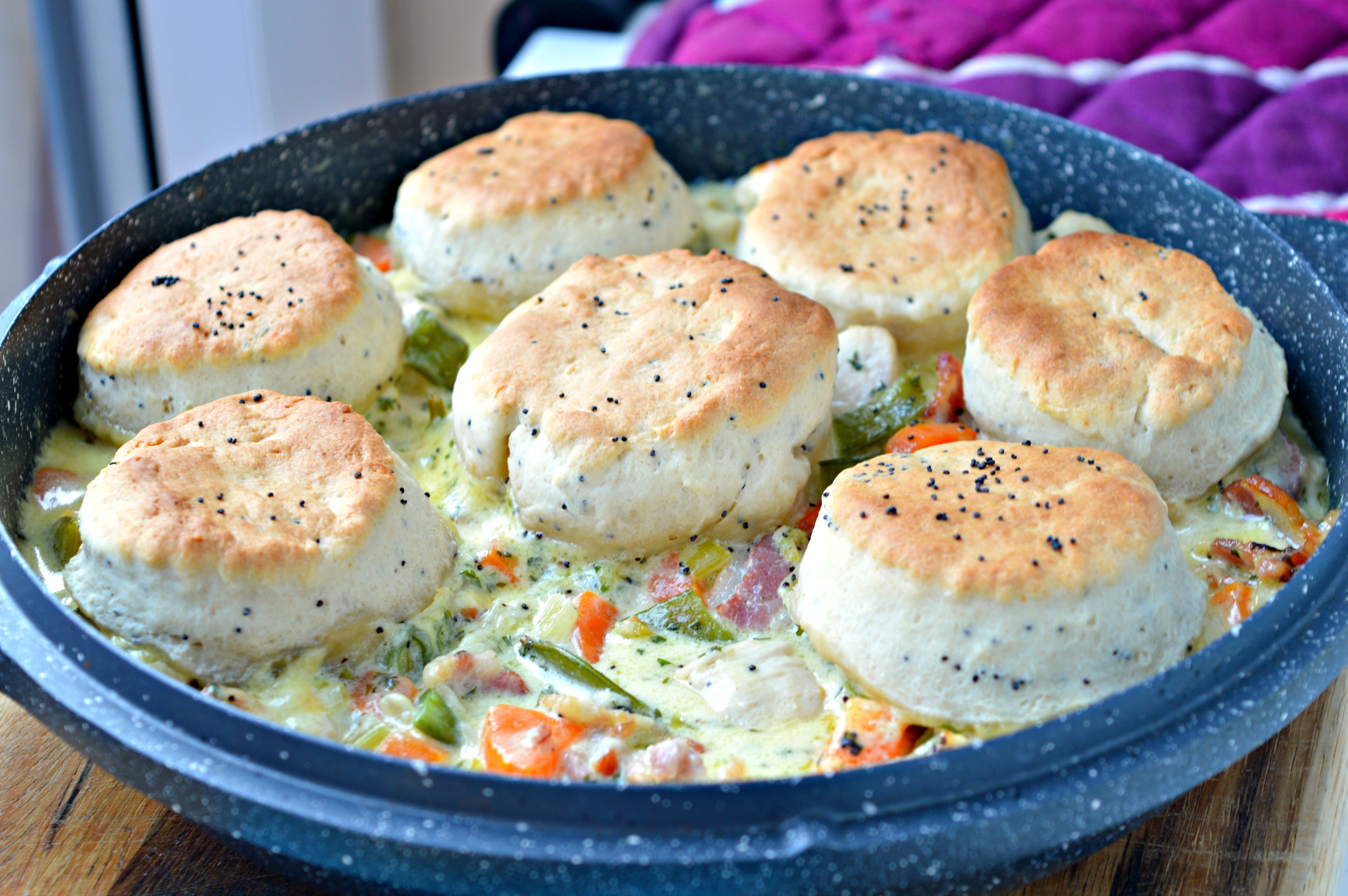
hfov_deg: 24.6
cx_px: 674
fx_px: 3086
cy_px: 448
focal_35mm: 82
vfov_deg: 16.5
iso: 100
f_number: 5.6
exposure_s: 1/15
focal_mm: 55
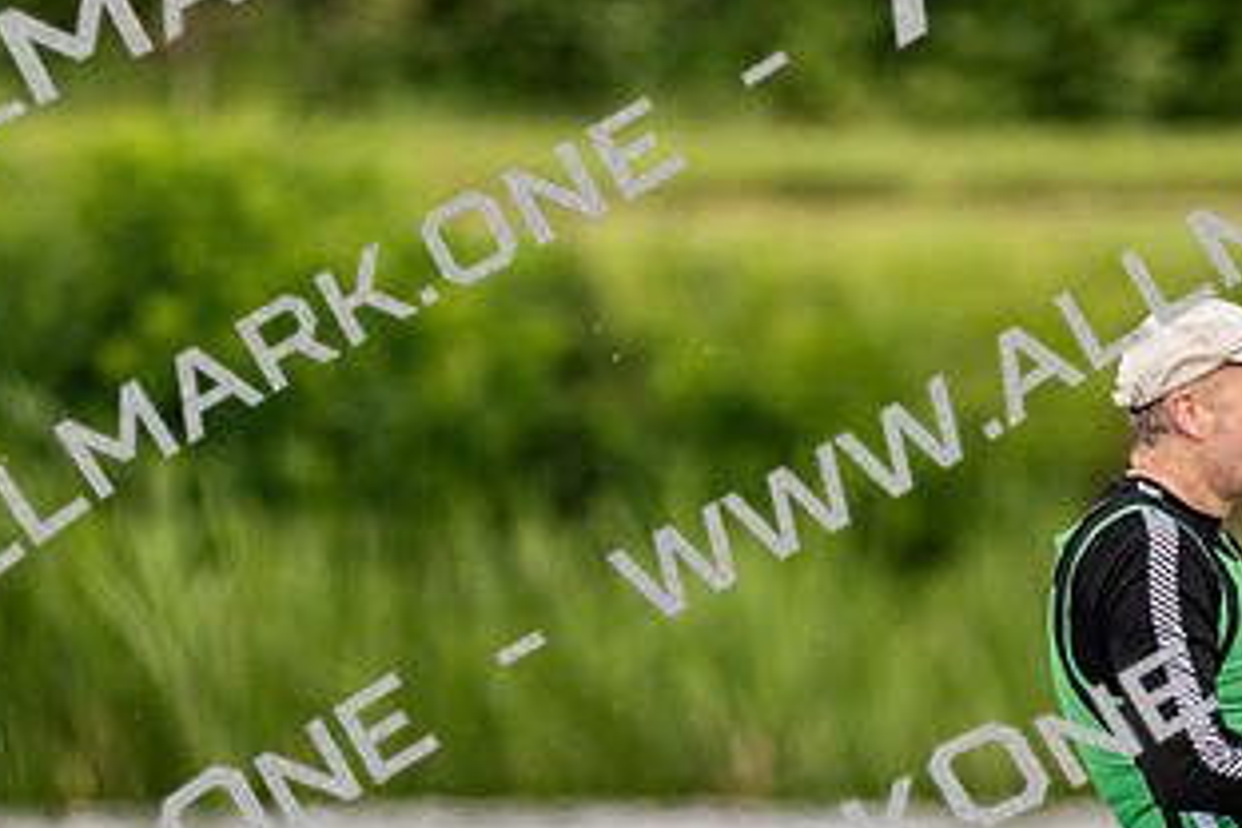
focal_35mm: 1673
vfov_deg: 0.8
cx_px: 1099
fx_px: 57714
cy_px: 629
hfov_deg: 1.2
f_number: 4
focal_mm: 600
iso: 800
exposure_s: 1/2500
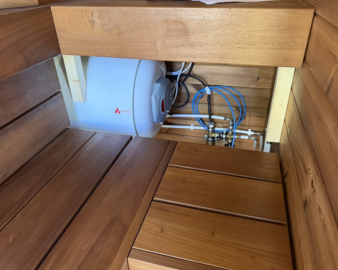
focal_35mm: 26
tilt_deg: -30.1
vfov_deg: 54.9
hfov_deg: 66.0
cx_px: 173
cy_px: 130
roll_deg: +1.3
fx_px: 260
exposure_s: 1/60
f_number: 1.78
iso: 640
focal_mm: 6.76
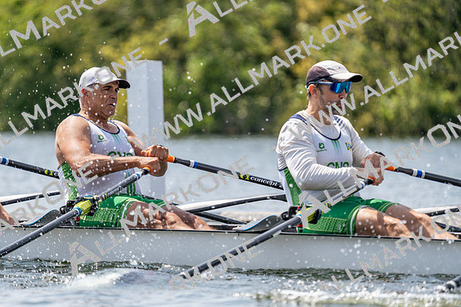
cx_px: 230
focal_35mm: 415
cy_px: 154
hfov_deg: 5.0
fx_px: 5315
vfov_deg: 3.3
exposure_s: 1/1600
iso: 250
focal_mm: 415
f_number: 6.3
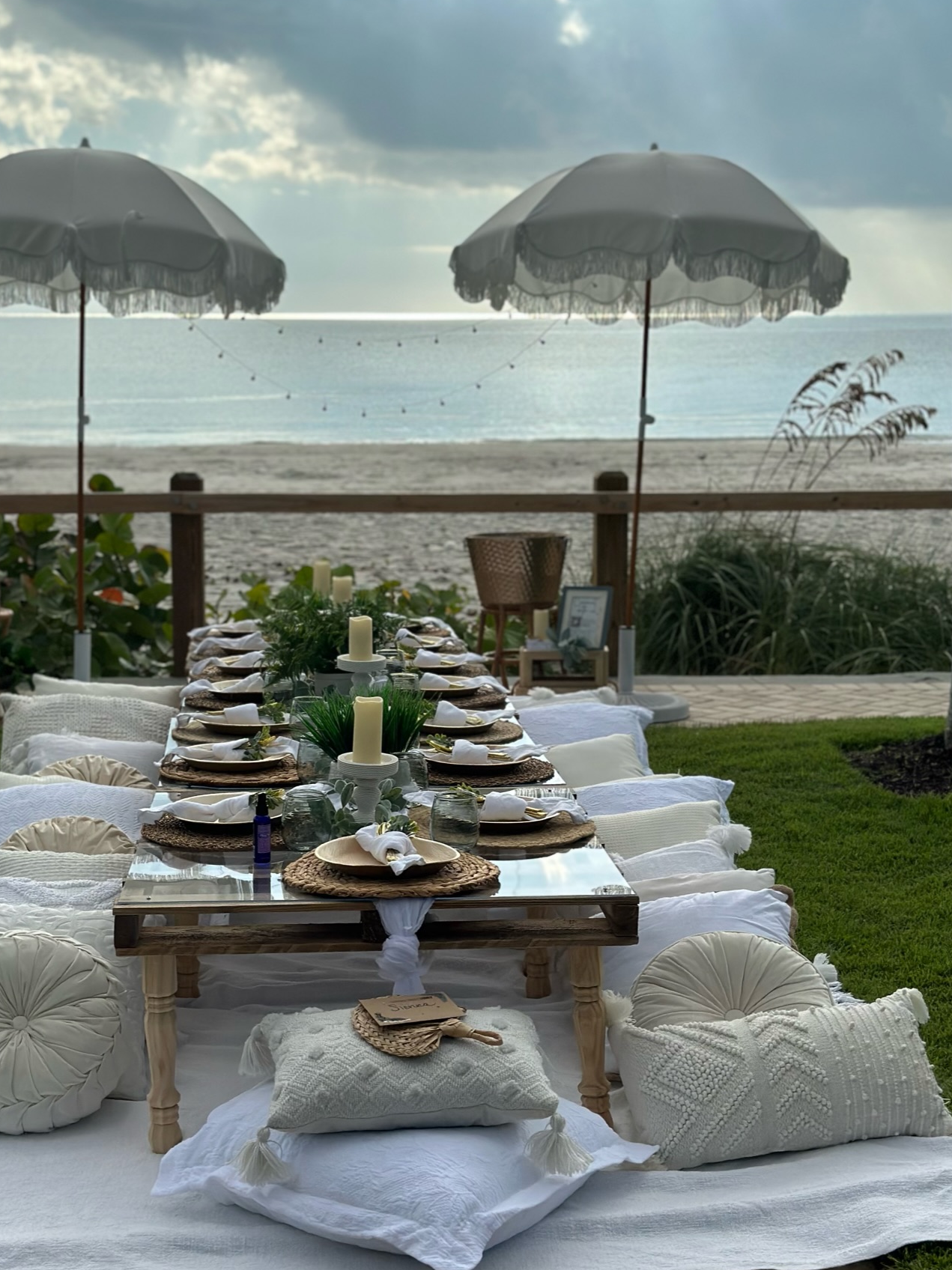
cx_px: 390
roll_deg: -0.7
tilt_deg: -7.4
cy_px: 579
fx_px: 2128
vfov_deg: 33.2
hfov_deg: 25.2
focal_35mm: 58
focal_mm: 6.86
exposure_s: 1/13699
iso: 100
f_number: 1.78
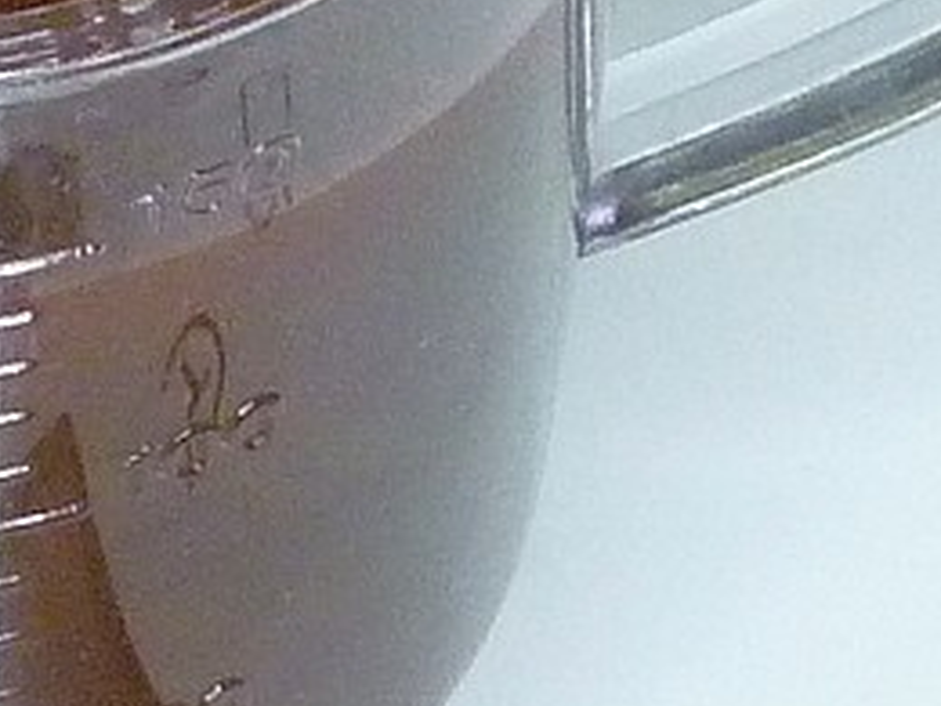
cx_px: -275
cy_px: -427
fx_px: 11336
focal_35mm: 417
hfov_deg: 4.7
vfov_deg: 3.5
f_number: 3.6
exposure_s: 1/50
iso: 400
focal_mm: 9.9
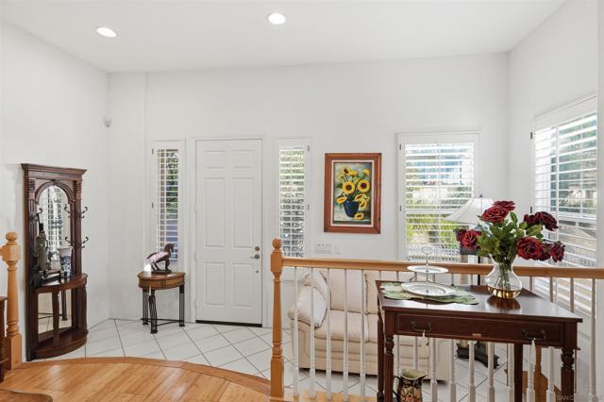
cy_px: 201
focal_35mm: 18
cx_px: 302
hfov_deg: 91.6
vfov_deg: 68.8
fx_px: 293
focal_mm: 17.5
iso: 100
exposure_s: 1/250
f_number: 8
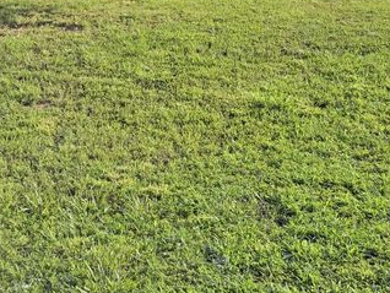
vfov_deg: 18.9
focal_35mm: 74
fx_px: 834
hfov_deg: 26.2
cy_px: -56
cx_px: 148
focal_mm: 5.4
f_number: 1.8
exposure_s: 1/1449
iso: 25
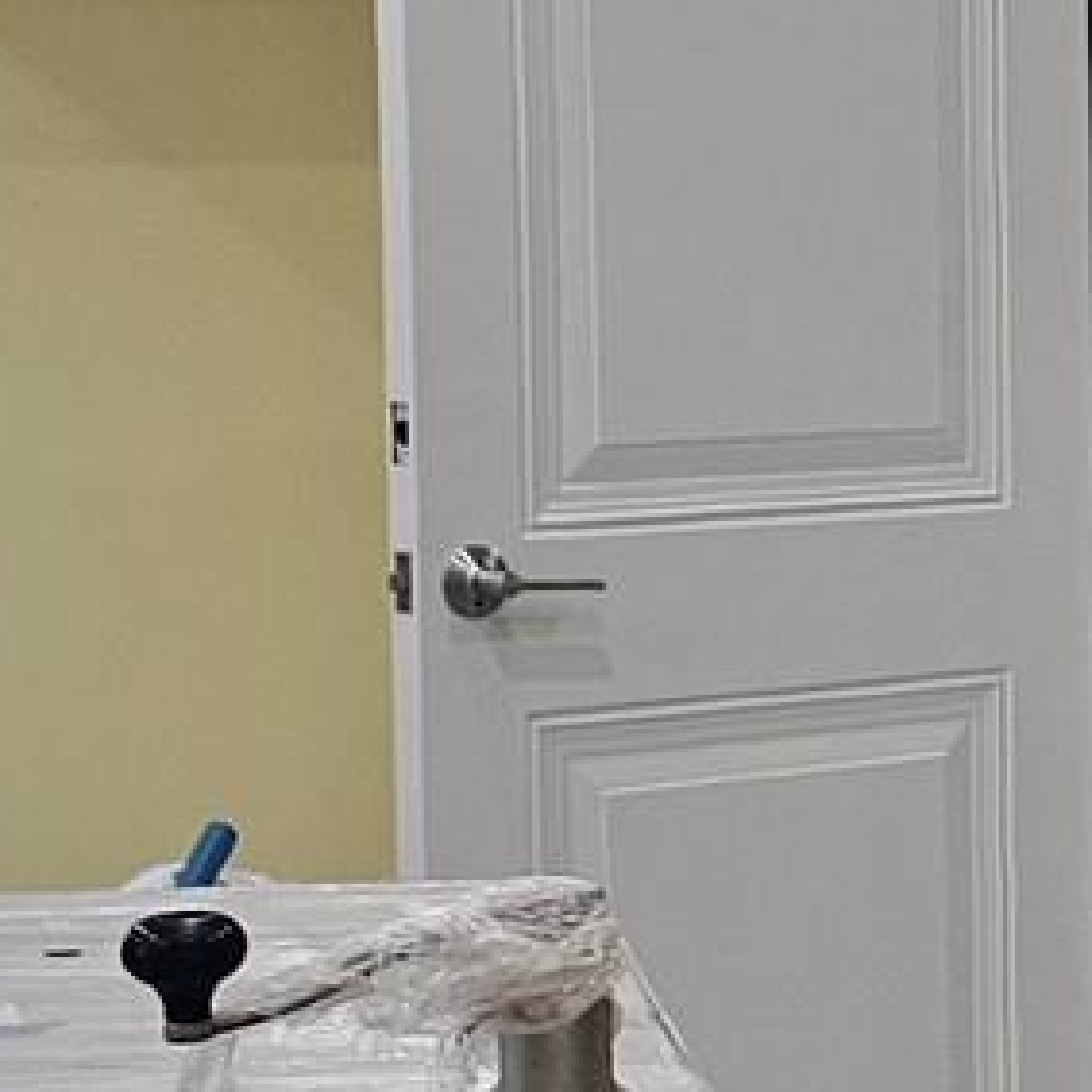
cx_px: 2416
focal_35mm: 147
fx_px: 5246
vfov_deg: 11.9
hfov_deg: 10.6
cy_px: 725
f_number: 1.7
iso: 125
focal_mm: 6.3
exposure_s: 1/120
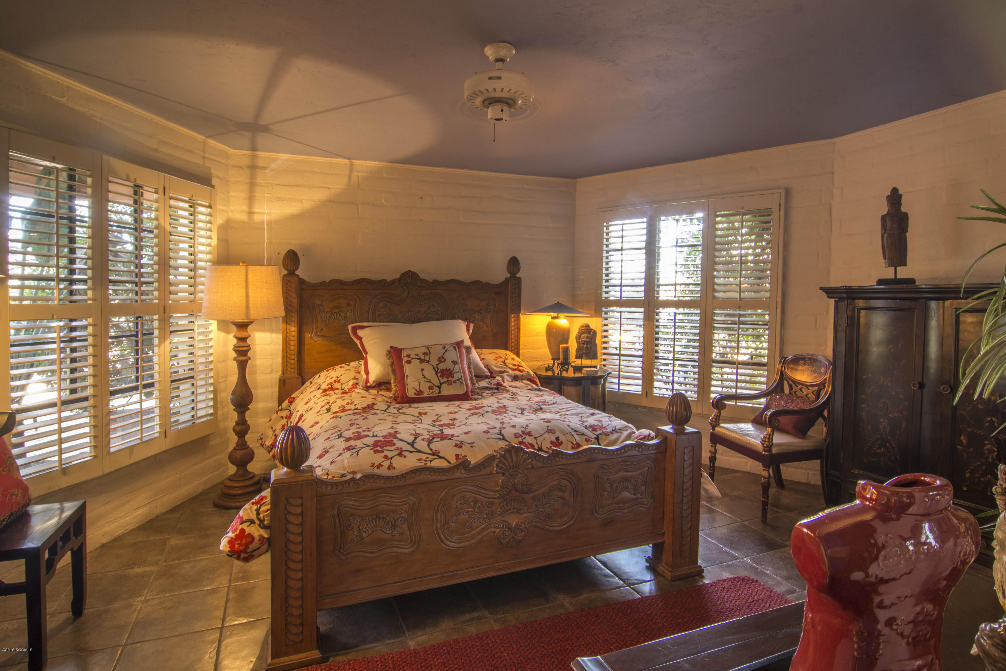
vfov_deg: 67.4
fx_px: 503
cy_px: 336
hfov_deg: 90.0
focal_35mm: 18
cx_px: 503
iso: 100
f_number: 8
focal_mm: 12
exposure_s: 3
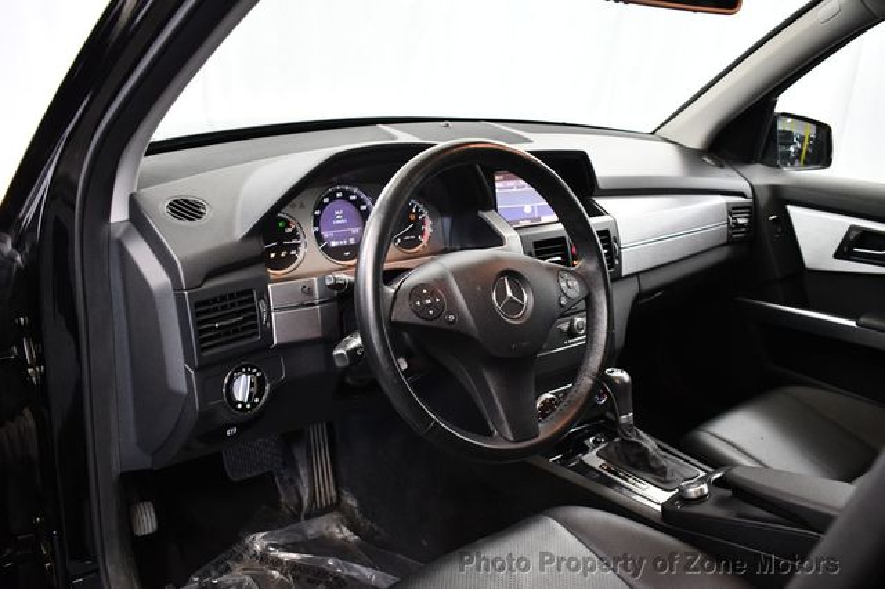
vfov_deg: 43.6
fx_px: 737
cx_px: 442
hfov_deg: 62.0
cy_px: 294
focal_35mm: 30
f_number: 3.8
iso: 3200
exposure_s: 1/80
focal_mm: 20
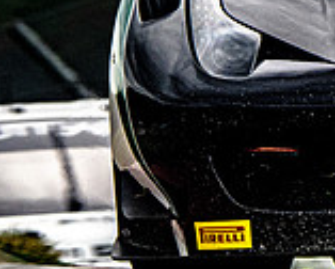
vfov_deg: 0.5
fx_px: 30009
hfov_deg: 0.6
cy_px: -39
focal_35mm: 3023
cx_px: 608
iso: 320
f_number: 9
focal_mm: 420
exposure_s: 1/320
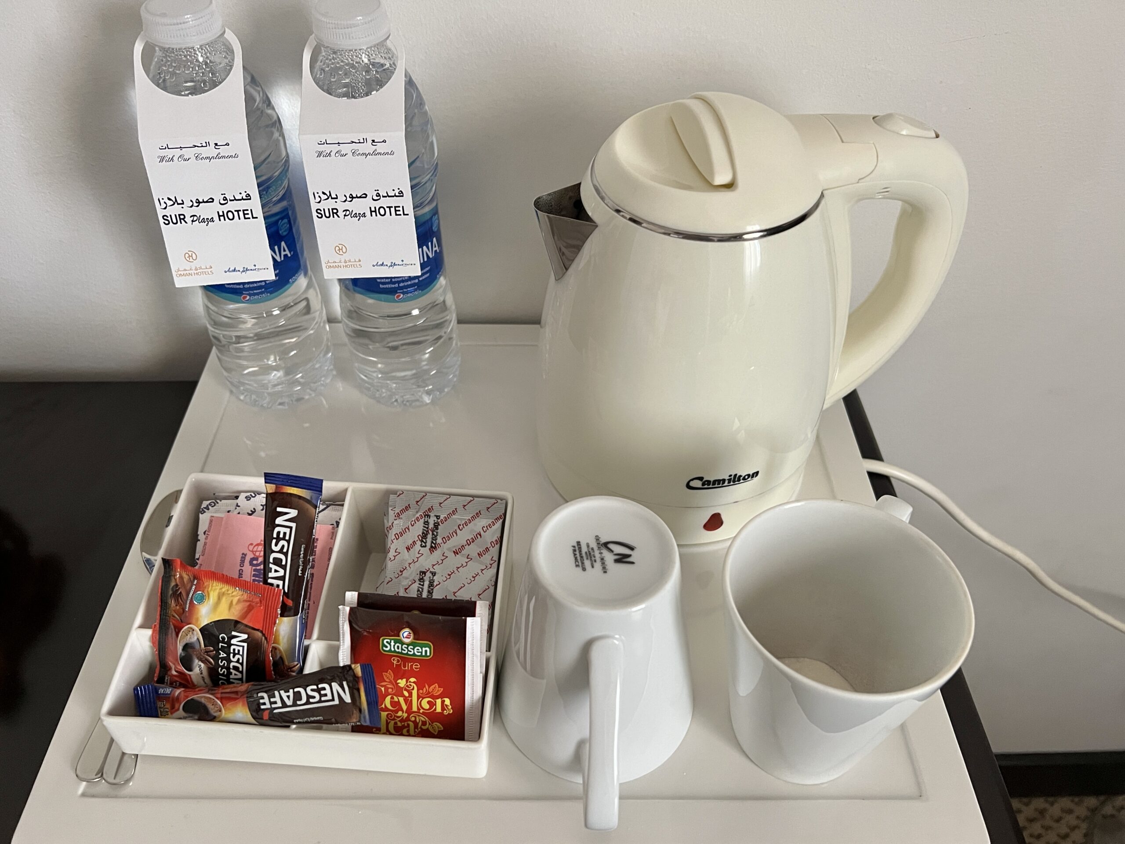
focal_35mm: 26
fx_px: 845
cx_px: 562
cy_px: 422
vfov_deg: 53.1
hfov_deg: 67.3
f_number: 1.5
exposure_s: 1/60
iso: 320
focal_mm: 5.7
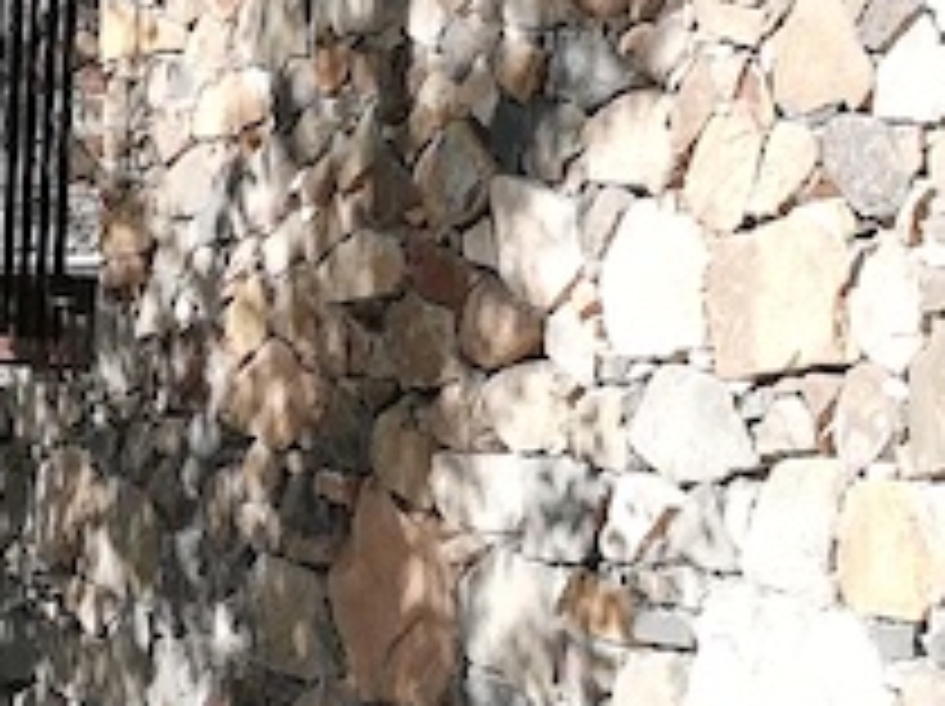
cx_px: 27
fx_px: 3463
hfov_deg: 15.3
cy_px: 193
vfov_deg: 11.6
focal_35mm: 127
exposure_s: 1/496
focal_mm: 3.81
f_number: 4
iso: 50
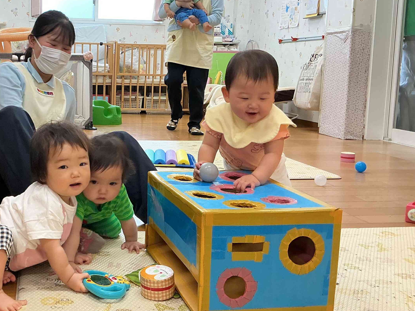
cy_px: 125
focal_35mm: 44
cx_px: 100
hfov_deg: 41.6
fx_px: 528
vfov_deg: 32.8
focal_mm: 3
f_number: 1.8
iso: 64
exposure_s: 1/60
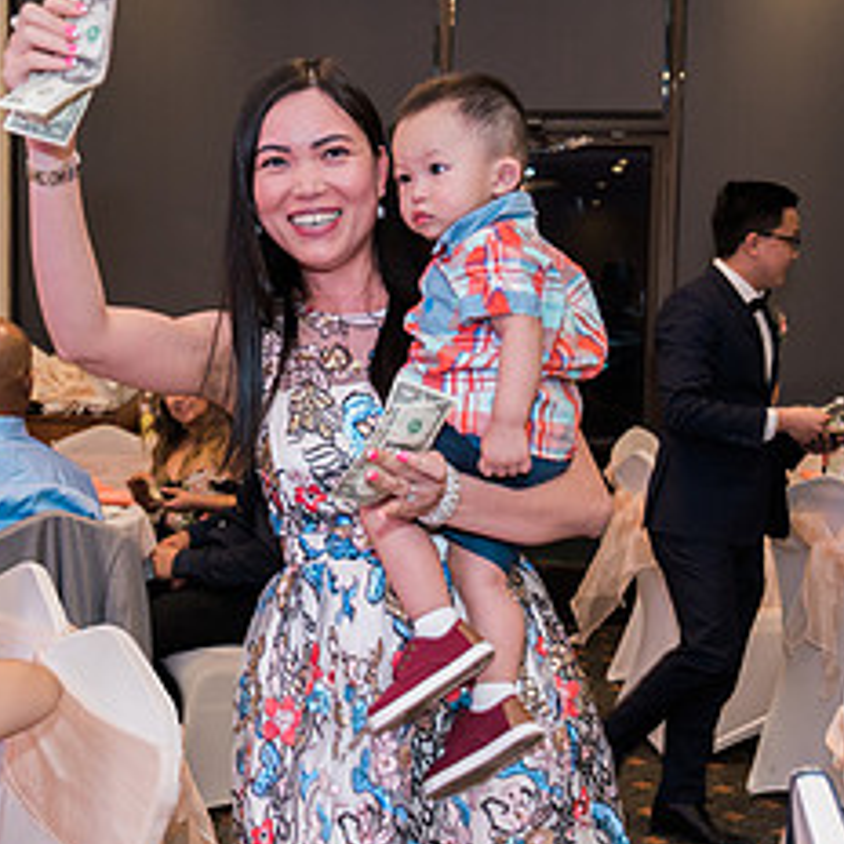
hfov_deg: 33.3
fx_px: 1407
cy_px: 467
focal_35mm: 51
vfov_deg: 33.4
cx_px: 327
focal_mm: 24
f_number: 2.8
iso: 800
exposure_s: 1/160
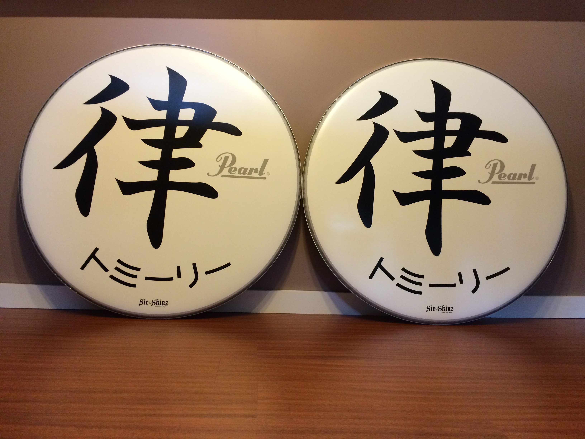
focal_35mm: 29
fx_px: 490
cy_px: 220
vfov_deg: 48.2
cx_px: 292
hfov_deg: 61.7
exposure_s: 1/30
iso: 200
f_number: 2.2
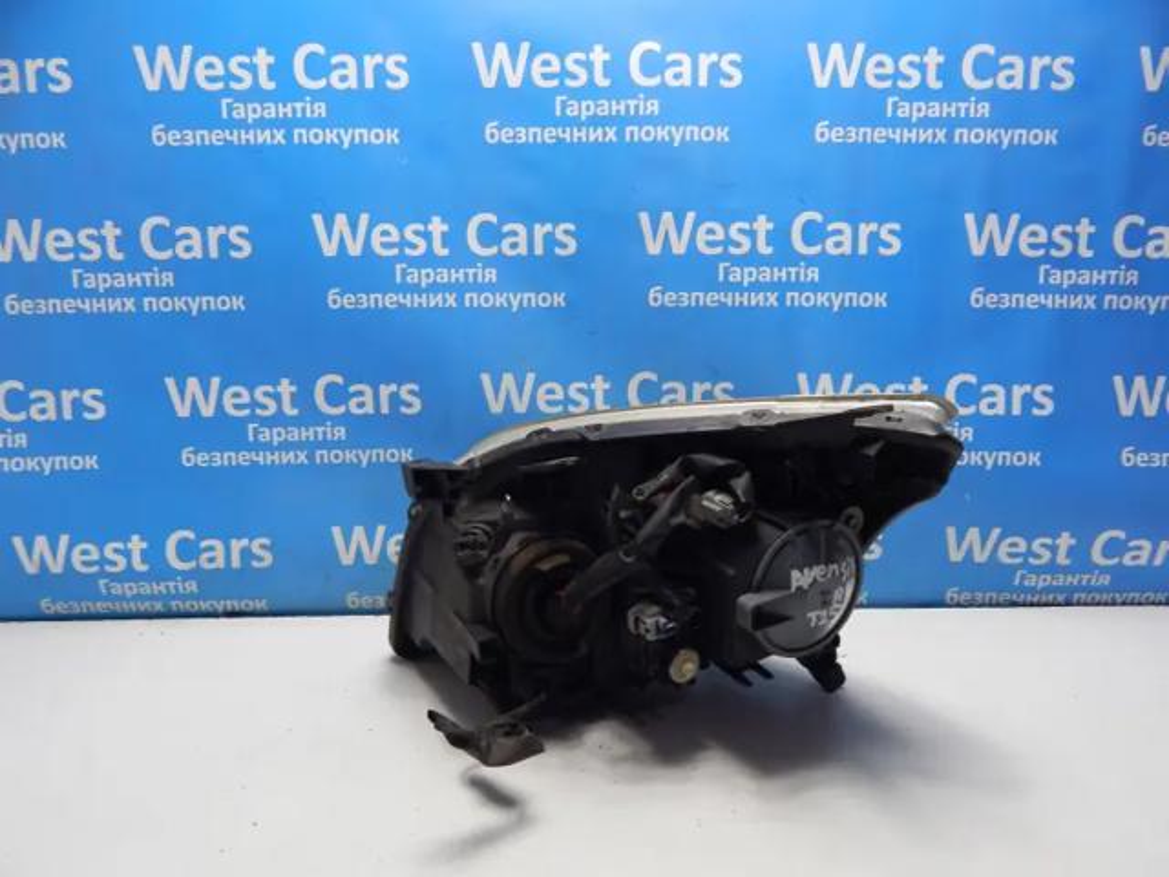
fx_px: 777
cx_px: 584
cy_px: 438
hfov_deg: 73.9
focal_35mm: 23
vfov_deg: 58.9
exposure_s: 1/30
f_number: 3
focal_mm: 4
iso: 125
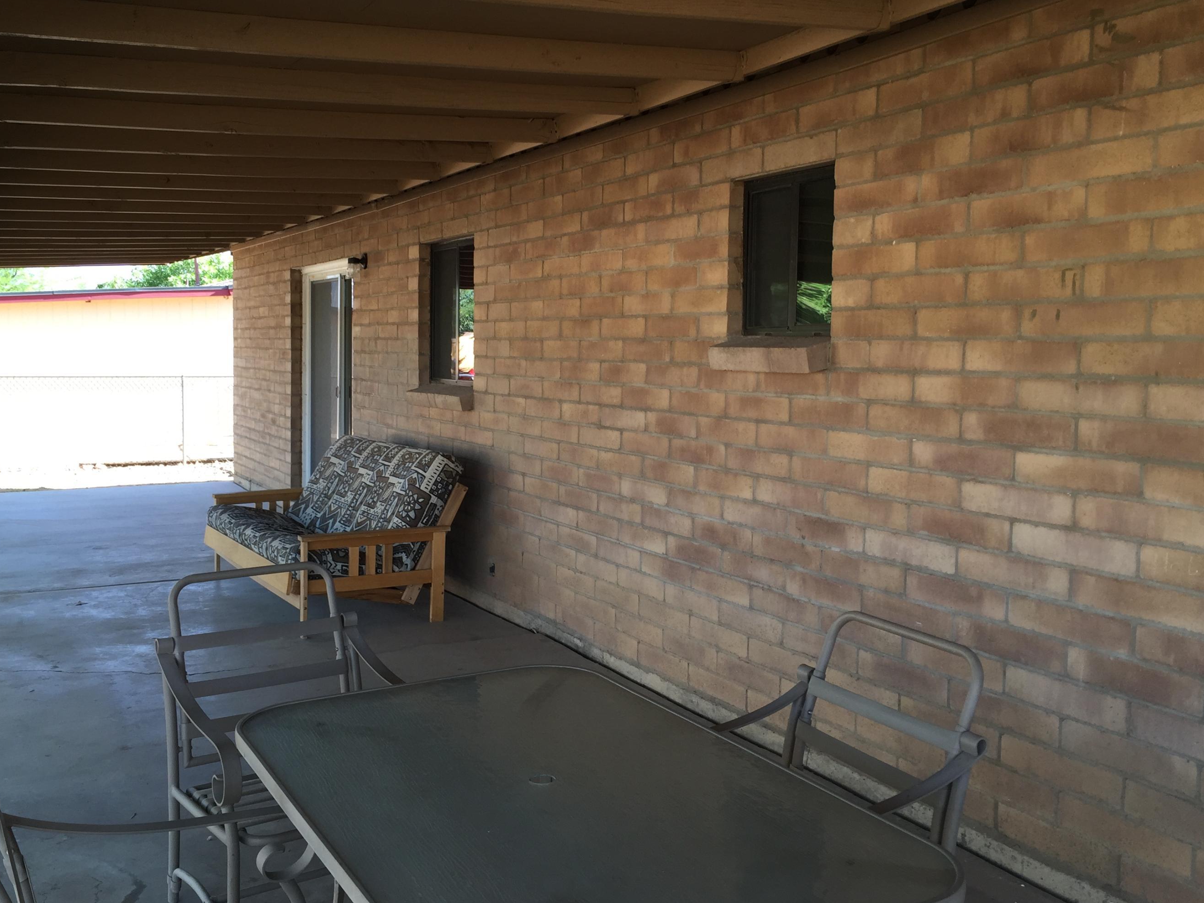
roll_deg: -0.8
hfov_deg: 55.2
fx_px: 1148
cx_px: 539
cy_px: 426
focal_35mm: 33
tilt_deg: -3.6
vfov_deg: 42.9
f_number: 2.2
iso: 32
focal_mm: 4.15
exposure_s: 1/123
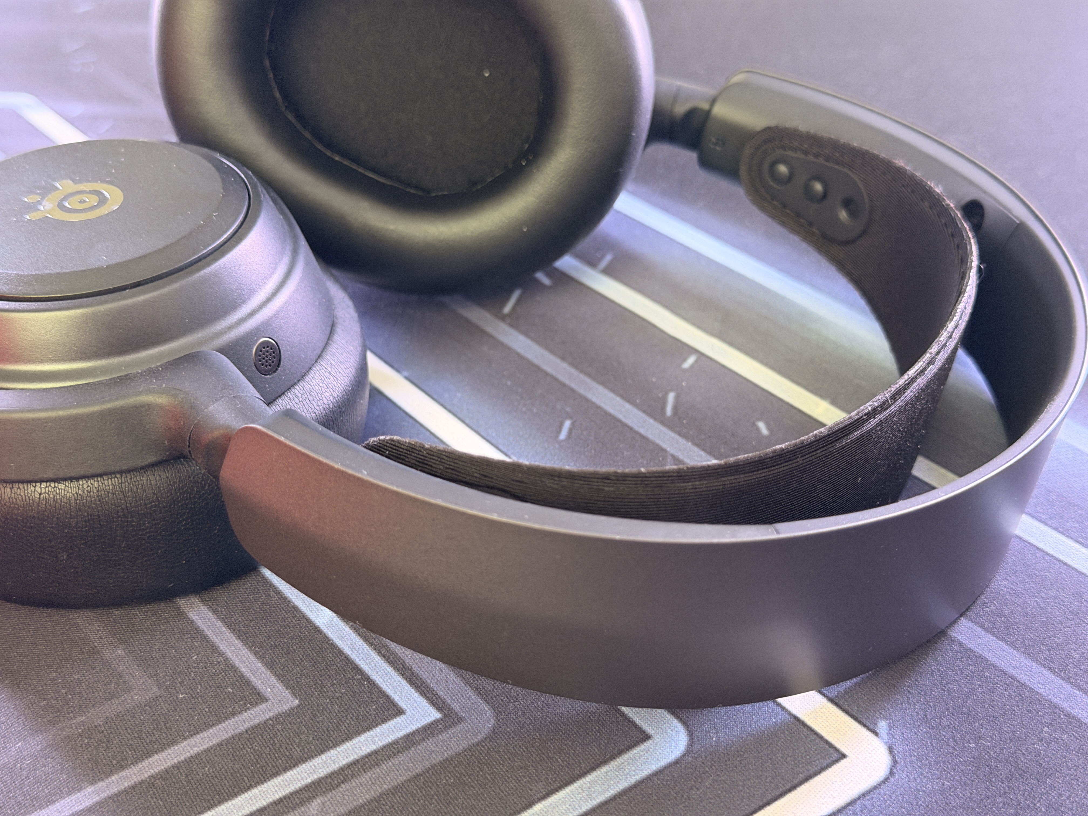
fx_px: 1509
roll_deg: +1.8
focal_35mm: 48
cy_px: 408
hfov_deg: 39.7
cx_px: 544
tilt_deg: -33.7
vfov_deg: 30.3
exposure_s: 1/40
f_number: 1.78
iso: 500
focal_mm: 6.76
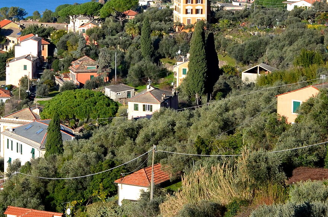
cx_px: -88
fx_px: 1355
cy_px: 0
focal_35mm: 149
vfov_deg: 9.1
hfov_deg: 13.4
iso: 125
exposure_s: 1/250
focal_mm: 36
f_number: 8
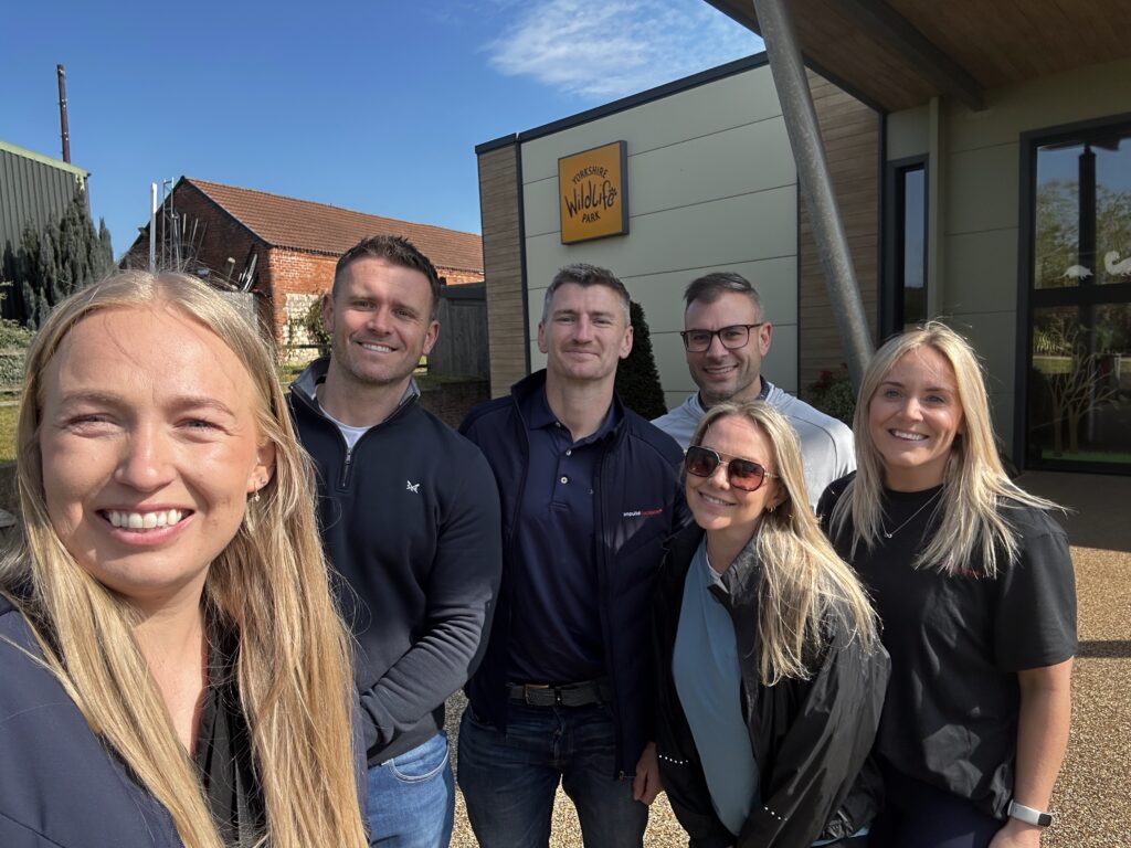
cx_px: 566
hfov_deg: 73.9
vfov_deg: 58.9
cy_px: 424
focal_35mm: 23
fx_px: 751
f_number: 1.9
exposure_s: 1/1348
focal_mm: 2.69
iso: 25
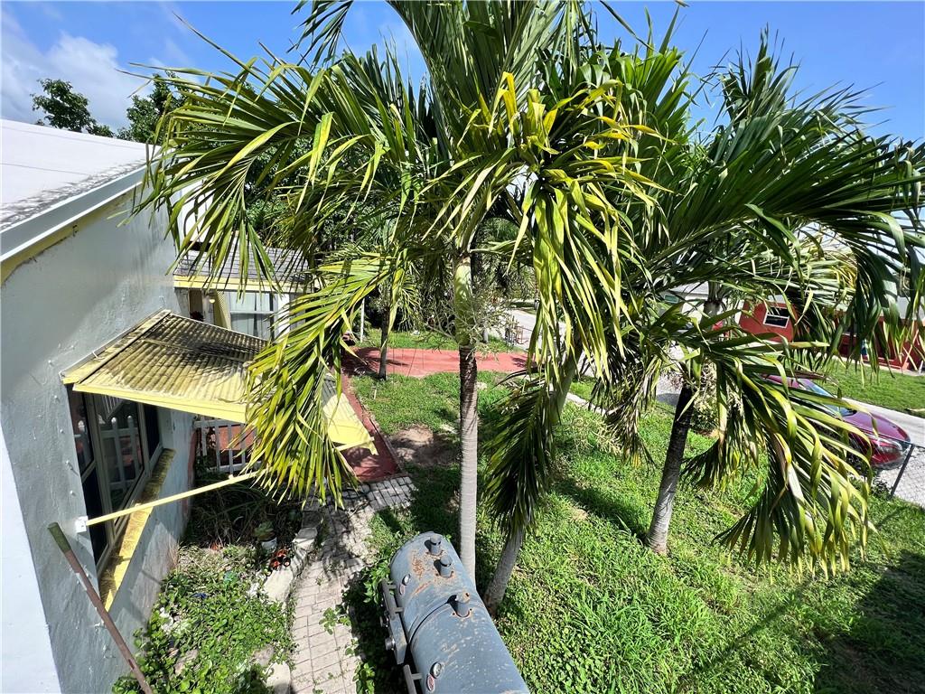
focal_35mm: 13
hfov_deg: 106.2
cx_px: 462
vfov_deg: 89.9
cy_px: 347
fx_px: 347
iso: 32
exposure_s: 1/903
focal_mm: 1.57
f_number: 1.8
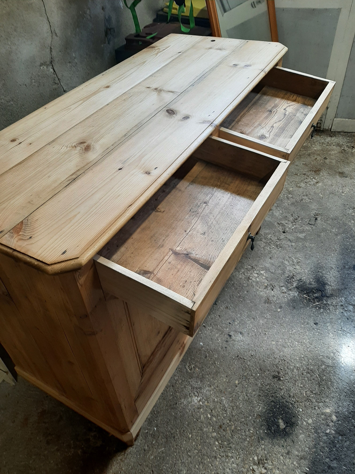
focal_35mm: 26
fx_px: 356
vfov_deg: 67.3
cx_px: 178
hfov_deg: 53.1
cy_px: 237
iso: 80
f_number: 1.7
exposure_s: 1/50
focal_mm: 3.93
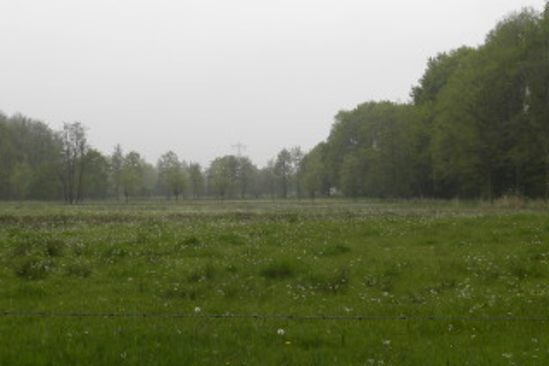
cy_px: 143
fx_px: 1052
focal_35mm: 69
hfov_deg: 29.2
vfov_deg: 19.7
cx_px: 254
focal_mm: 5.9
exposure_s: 1/235
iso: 64
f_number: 4.5
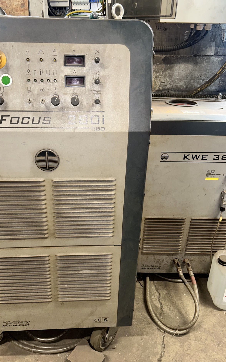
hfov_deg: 44.4
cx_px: 99
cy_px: 181
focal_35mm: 28
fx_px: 276
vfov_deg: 66.5
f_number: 1.5
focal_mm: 5.7
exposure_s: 1/21
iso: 64
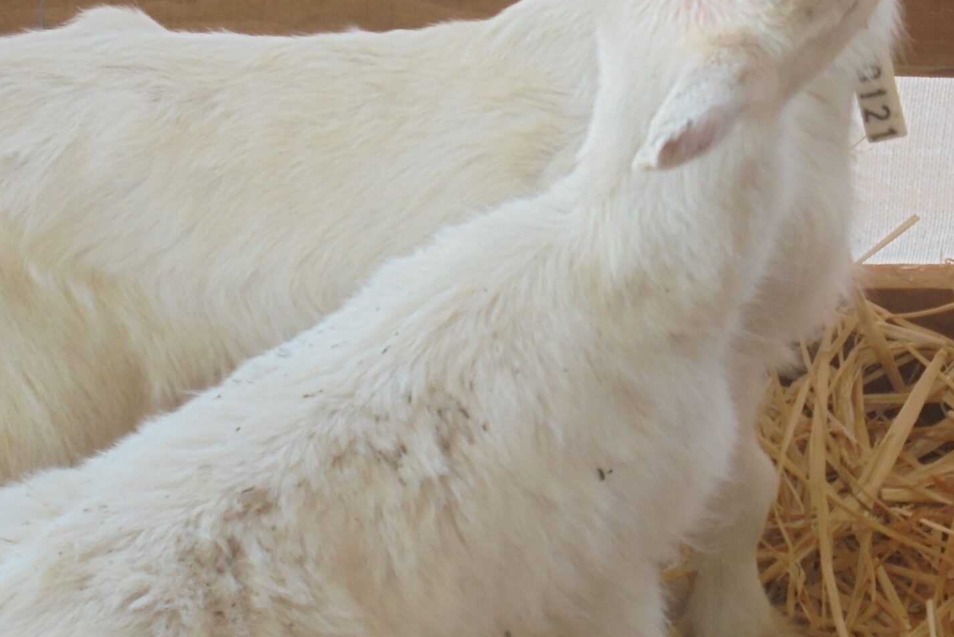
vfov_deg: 12.9
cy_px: 48
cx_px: 687
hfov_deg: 19.3
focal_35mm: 105
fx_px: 2783
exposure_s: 1/60
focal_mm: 10.1
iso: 200
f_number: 5.2
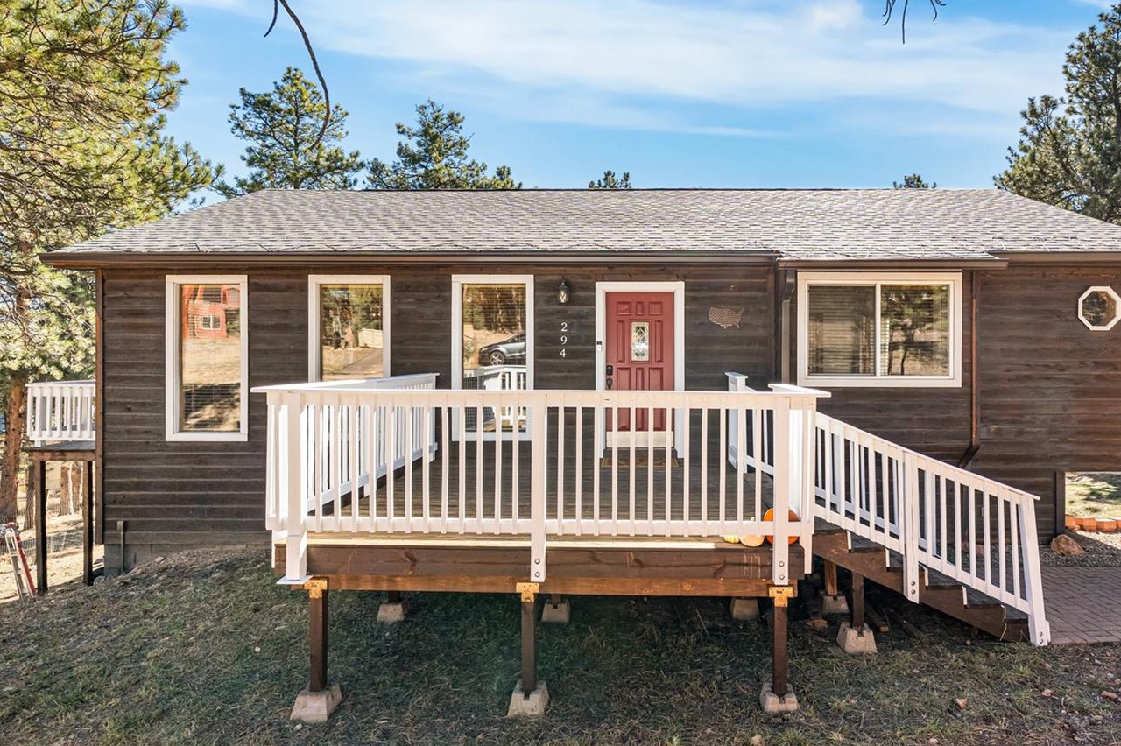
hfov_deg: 81.7
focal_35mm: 21
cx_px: 643
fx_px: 642
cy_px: 394
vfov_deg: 60.3
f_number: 8
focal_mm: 16.5
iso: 400
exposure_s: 1/500
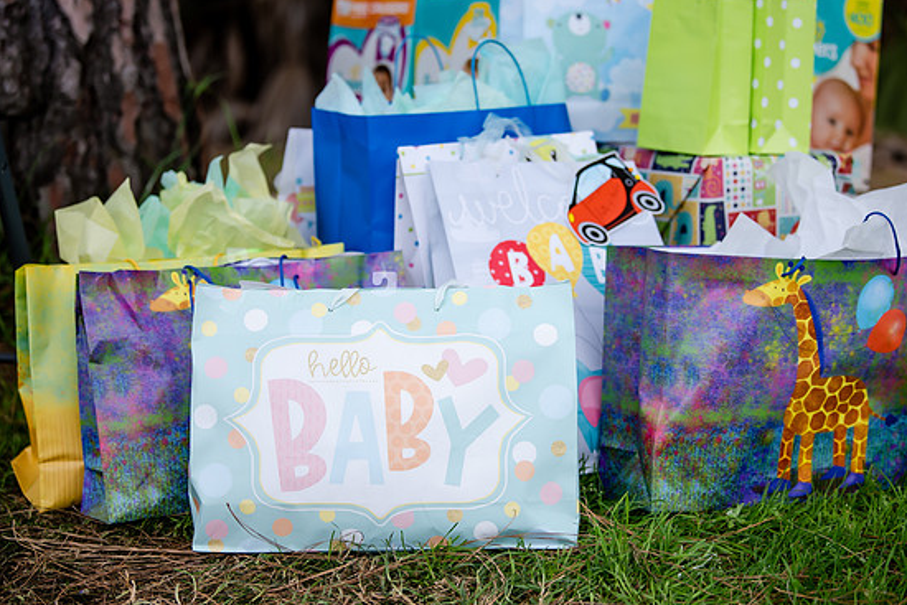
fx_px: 1890
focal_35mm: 75
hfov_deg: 27.0
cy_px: 299
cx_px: 473
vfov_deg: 18.2
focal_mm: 70
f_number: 2.8
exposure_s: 1/1250
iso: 200
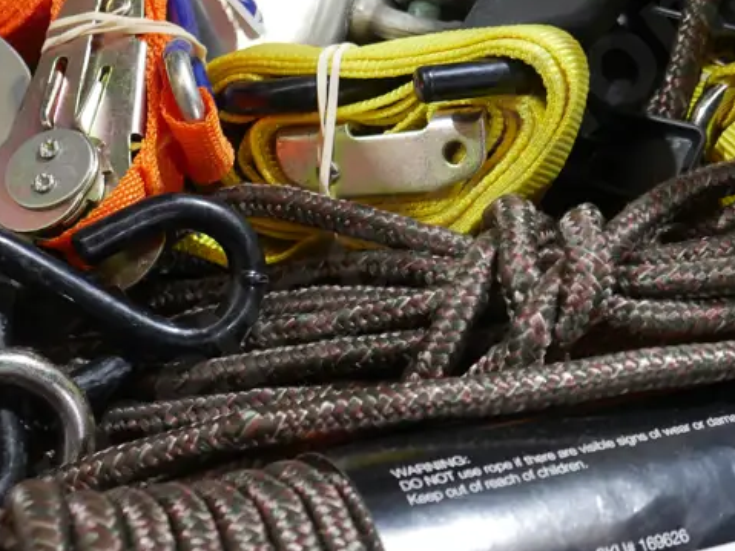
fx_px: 1635
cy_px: 205
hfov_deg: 25.3
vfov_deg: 19.1
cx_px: 436
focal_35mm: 77
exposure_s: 1/60
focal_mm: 18
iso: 1000
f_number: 4
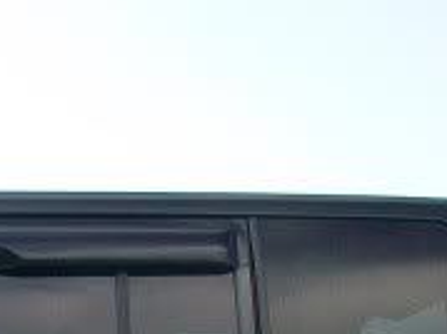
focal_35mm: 143
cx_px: -292
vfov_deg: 9.8
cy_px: 626
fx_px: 1845
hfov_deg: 12.8
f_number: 2.8
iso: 64
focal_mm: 5.7
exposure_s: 1/320
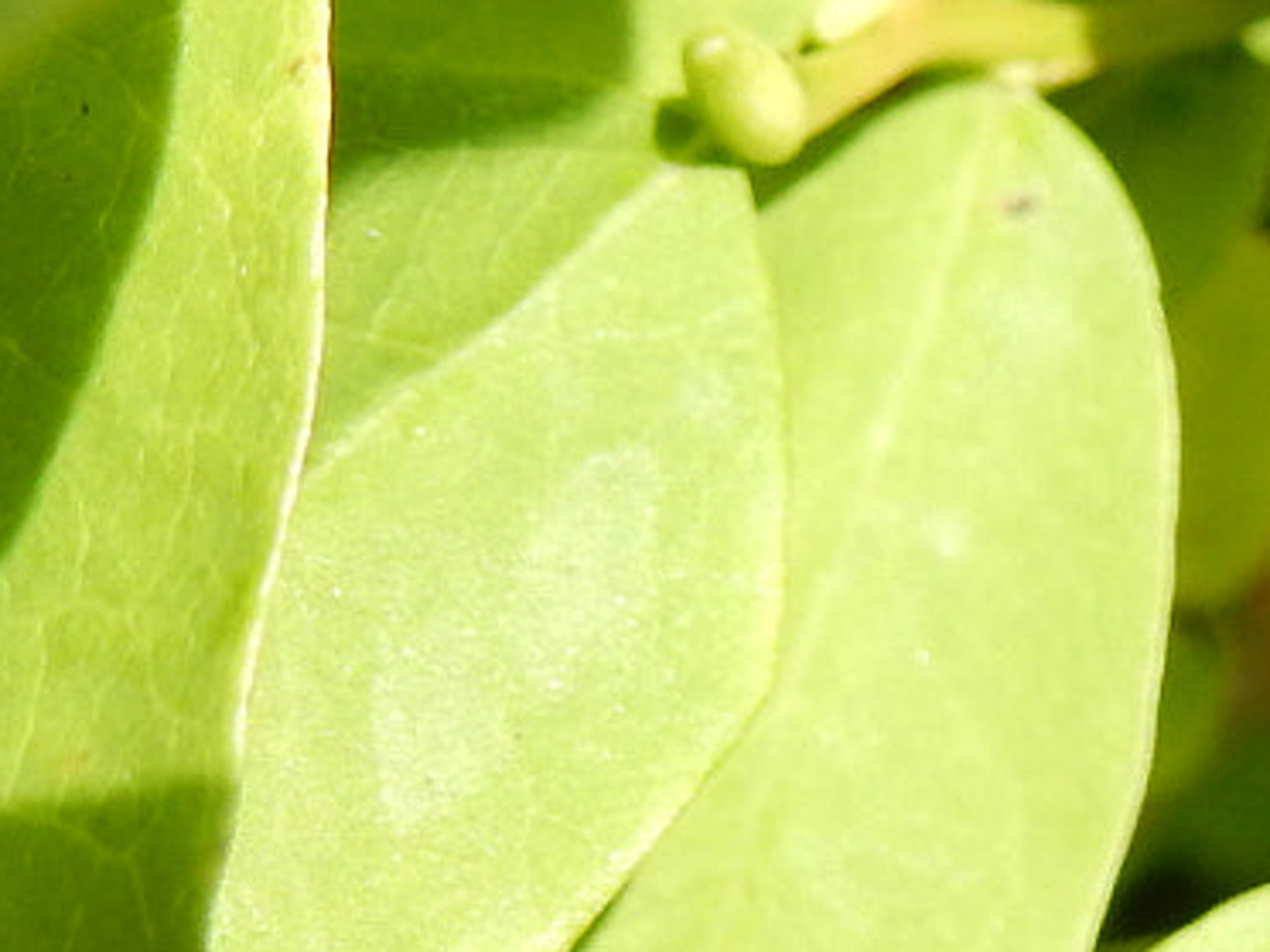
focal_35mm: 129
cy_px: 665
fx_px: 4733
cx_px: 1891
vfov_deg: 11.5
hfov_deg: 14.3
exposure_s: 1/200
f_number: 4
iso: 125
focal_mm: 5.4
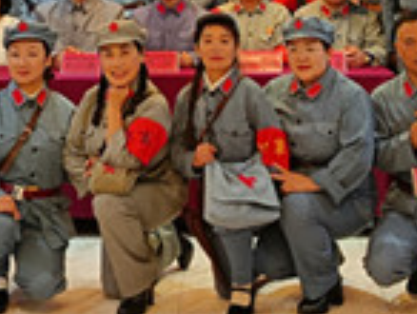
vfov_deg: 16.9
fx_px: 989
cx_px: 189
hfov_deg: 23.8
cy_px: -107
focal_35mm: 82
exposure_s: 1/25
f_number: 1.75
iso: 2864
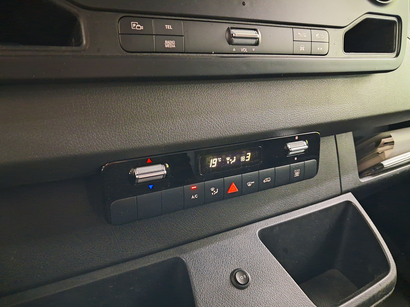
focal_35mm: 27
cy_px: 154
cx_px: 205
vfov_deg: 51.4
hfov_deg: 65.3
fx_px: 320
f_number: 1.8
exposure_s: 1/6
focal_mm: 4
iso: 2000
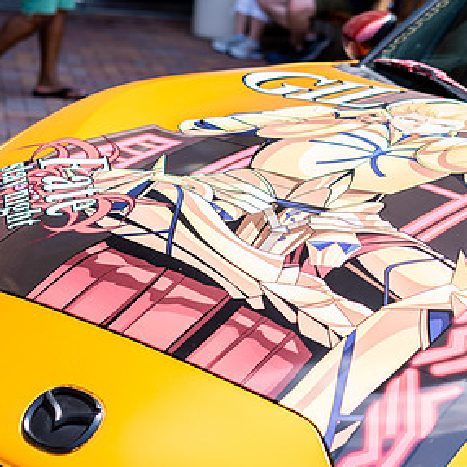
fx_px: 1313
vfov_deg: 20.1
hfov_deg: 20.0
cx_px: 373
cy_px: 281
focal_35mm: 86
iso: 50
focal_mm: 50
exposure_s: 1/800
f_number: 3.2
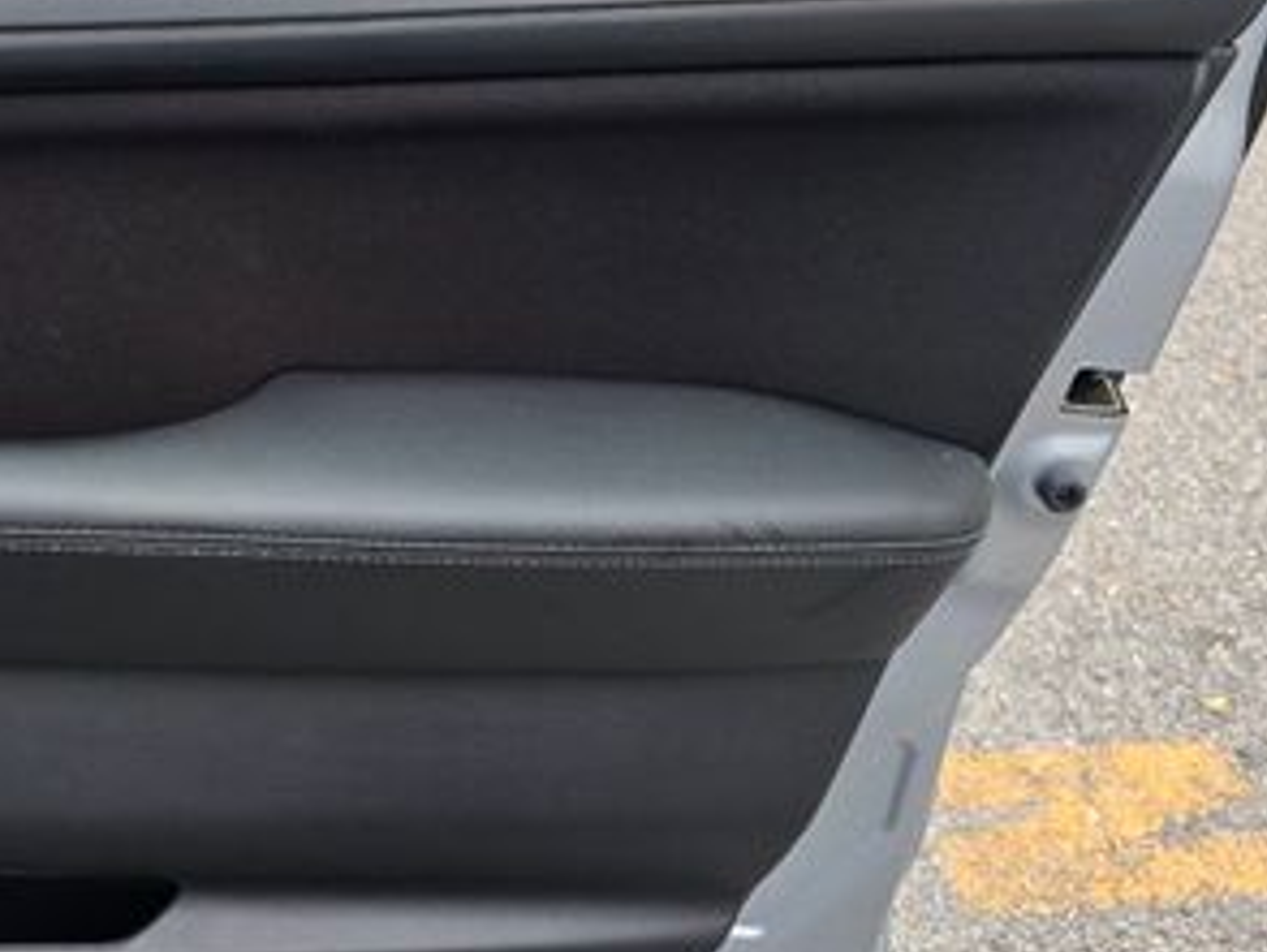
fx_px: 1832
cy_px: 452
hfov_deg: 36.4
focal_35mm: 50
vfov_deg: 29.1
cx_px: 198
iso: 50
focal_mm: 6.3
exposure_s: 1/120
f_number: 1.7
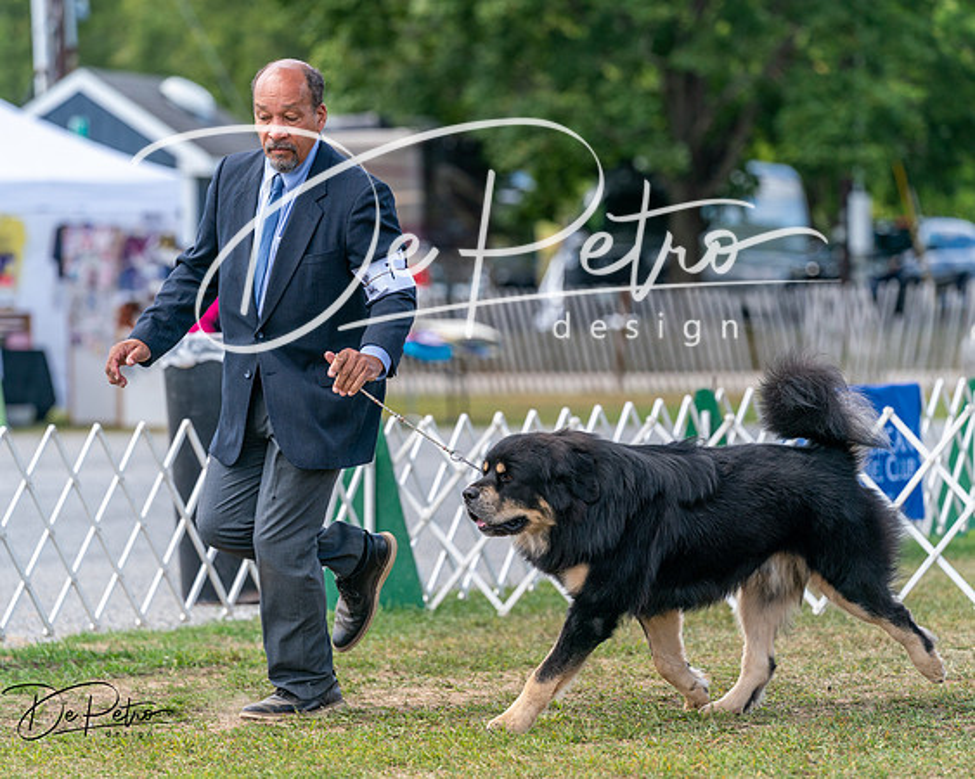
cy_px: 390
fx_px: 5880
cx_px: 488
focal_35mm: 204
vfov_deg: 7.6
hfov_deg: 9.5
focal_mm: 181
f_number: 4
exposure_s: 1/1250
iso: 400
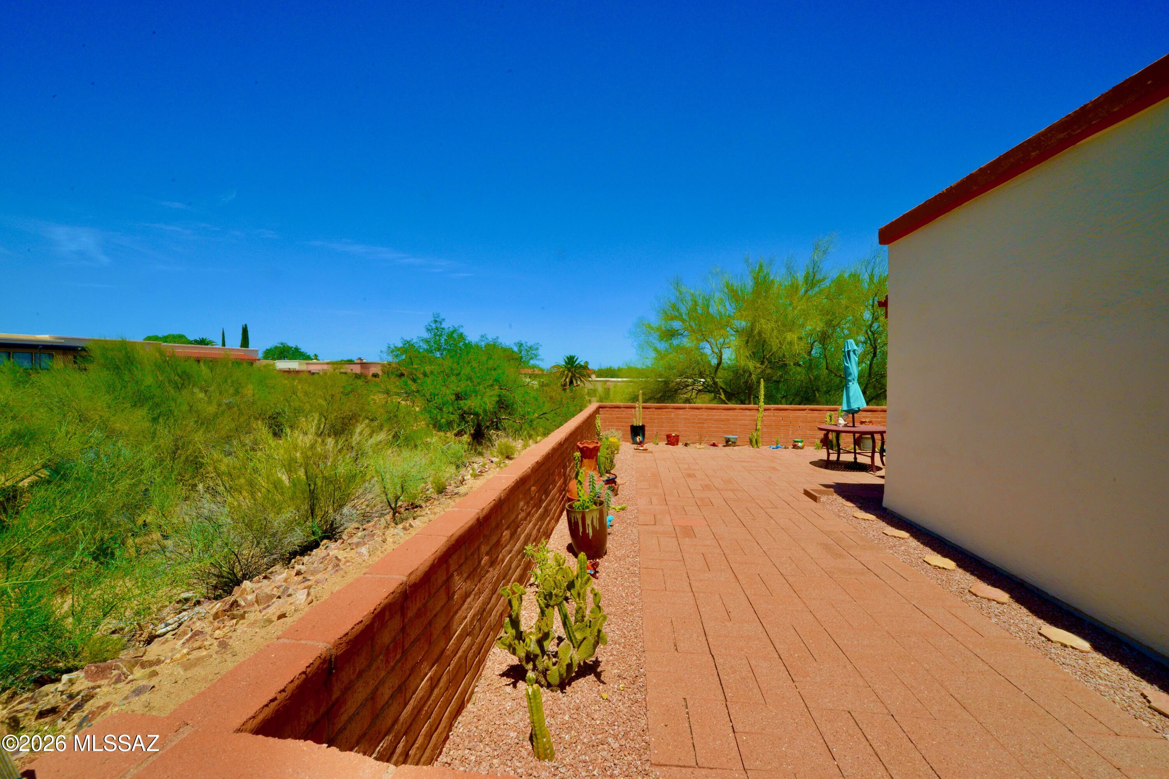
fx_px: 422
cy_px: 390
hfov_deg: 108.3
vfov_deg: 85.4
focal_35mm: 13
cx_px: 584
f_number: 22
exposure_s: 1/320
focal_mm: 13
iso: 800
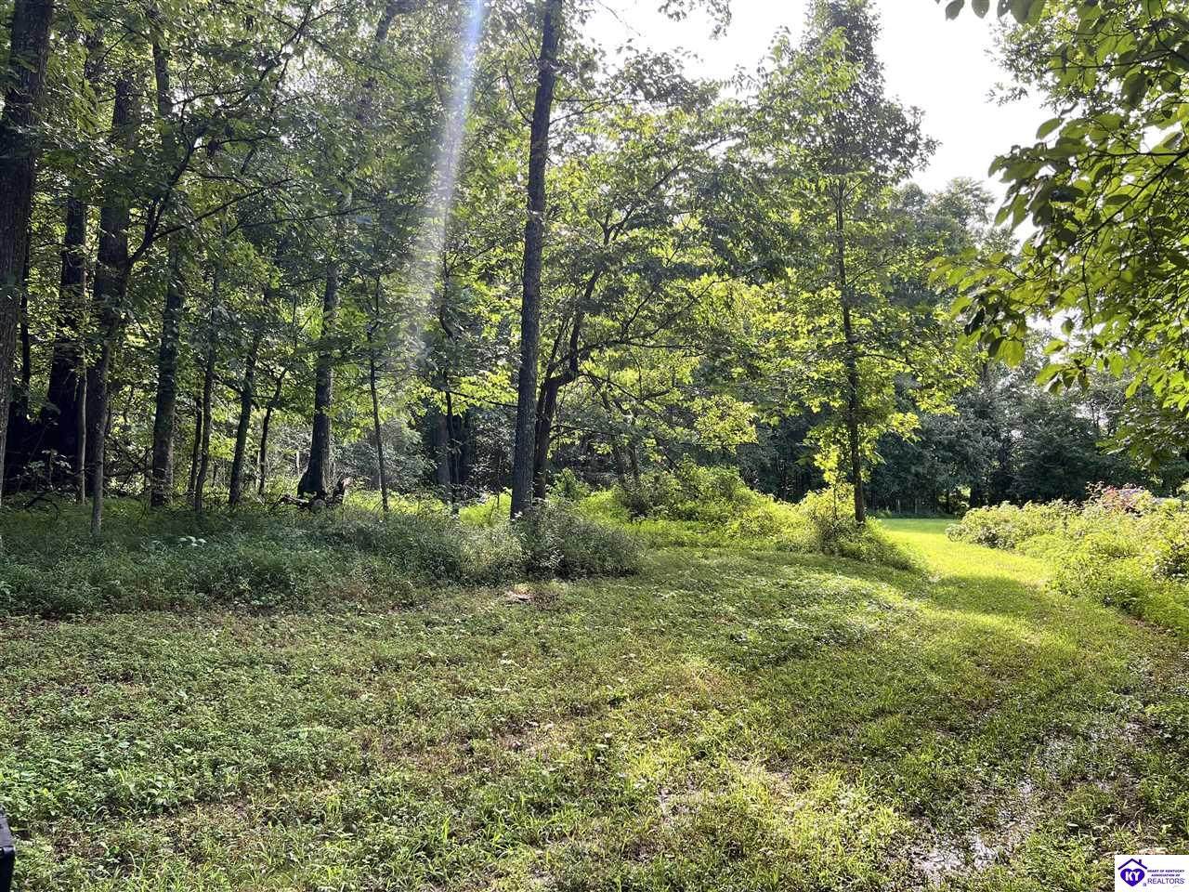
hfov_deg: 67.3
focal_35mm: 26
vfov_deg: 53.1
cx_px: 594
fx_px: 893
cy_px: 446
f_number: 1.5
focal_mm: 5.7
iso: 40
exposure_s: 1/163
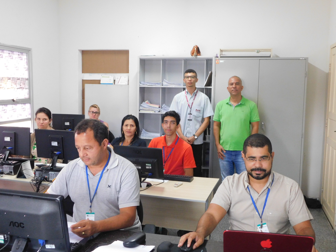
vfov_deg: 39.7
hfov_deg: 51.4
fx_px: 349
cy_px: 126
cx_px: 168
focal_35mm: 36
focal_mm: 6.3
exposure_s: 1/20
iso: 400
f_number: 3.5
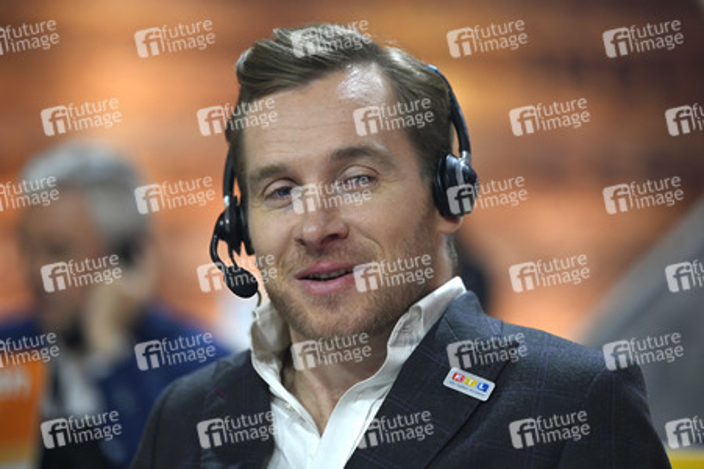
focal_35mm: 140
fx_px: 2736
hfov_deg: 14.7
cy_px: 234
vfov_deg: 9.8
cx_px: 352
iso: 1250
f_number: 2.8
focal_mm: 140
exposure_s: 1/640
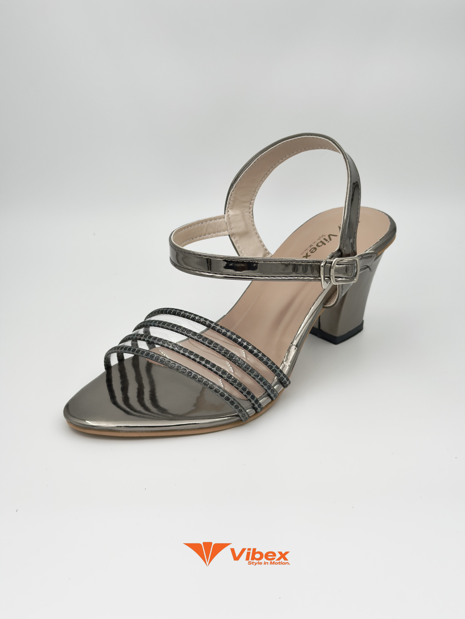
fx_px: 860
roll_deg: +0.8
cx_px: 232
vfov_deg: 39.7
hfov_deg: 30.3
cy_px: 310
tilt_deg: -27.8
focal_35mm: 48
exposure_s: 1/1931
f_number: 1.78
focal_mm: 6.76
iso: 64
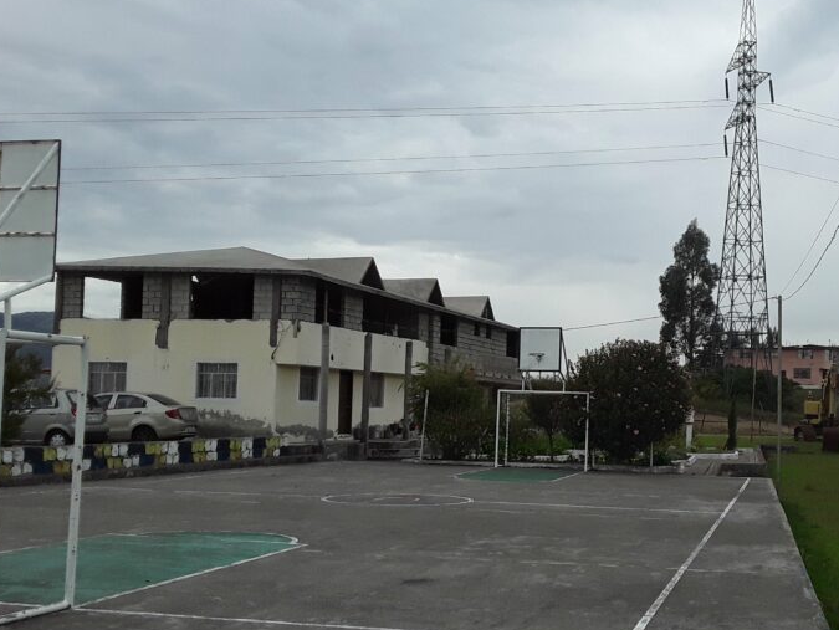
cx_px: 599
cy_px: 369
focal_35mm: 47
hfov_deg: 39.6
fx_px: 1140
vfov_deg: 30.8
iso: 40
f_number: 2.2
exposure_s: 1/1107
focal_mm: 3.3
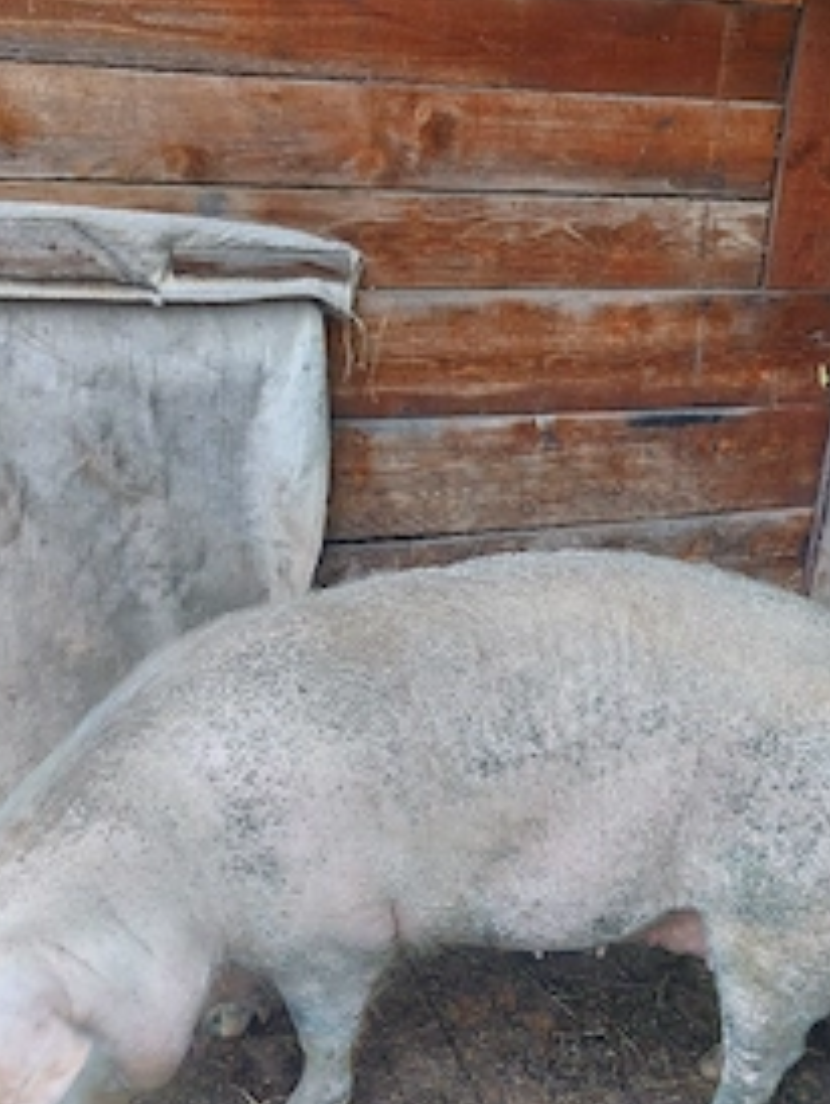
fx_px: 1117
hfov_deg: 40.8
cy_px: 673
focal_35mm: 35
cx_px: 411
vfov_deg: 52.2
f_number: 1.8
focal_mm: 5.23
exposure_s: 1/109
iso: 25
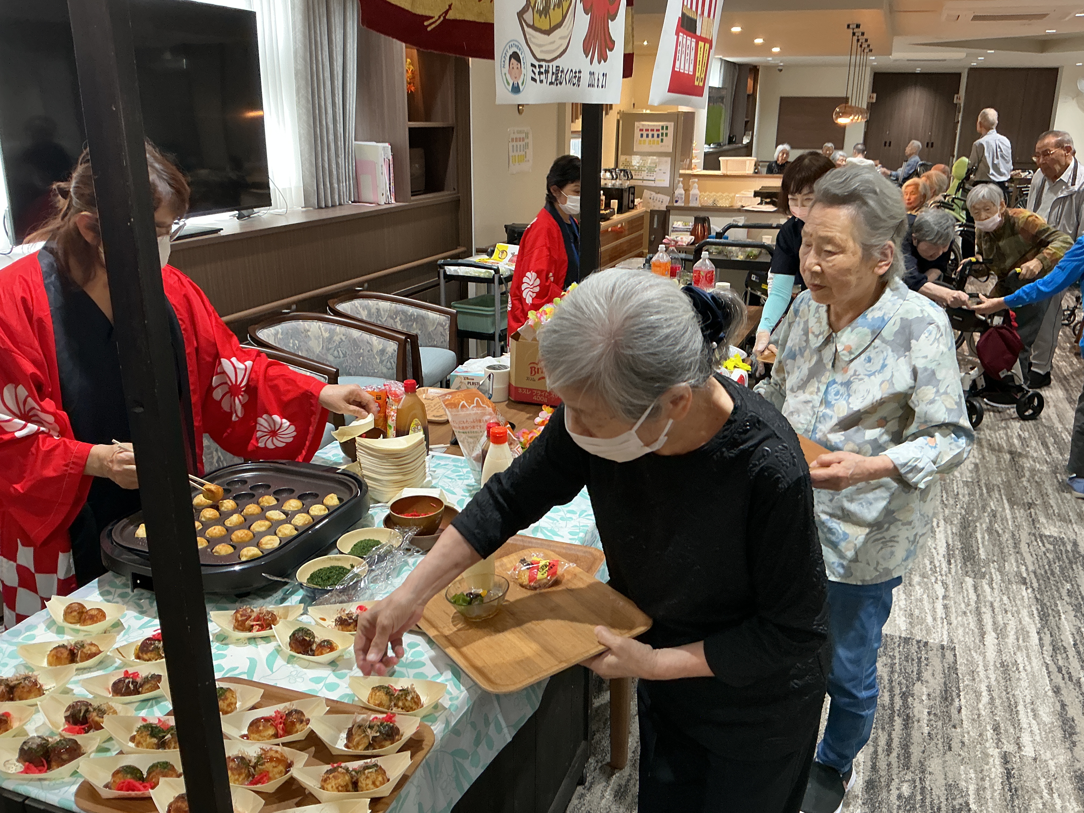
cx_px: 542
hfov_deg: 61.7
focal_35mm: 29
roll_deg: -0.7
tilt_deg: -16.8
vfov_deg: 48.2
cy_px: 406
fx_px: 908
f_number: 1.8
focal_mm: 3
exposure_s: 1/50
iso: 100
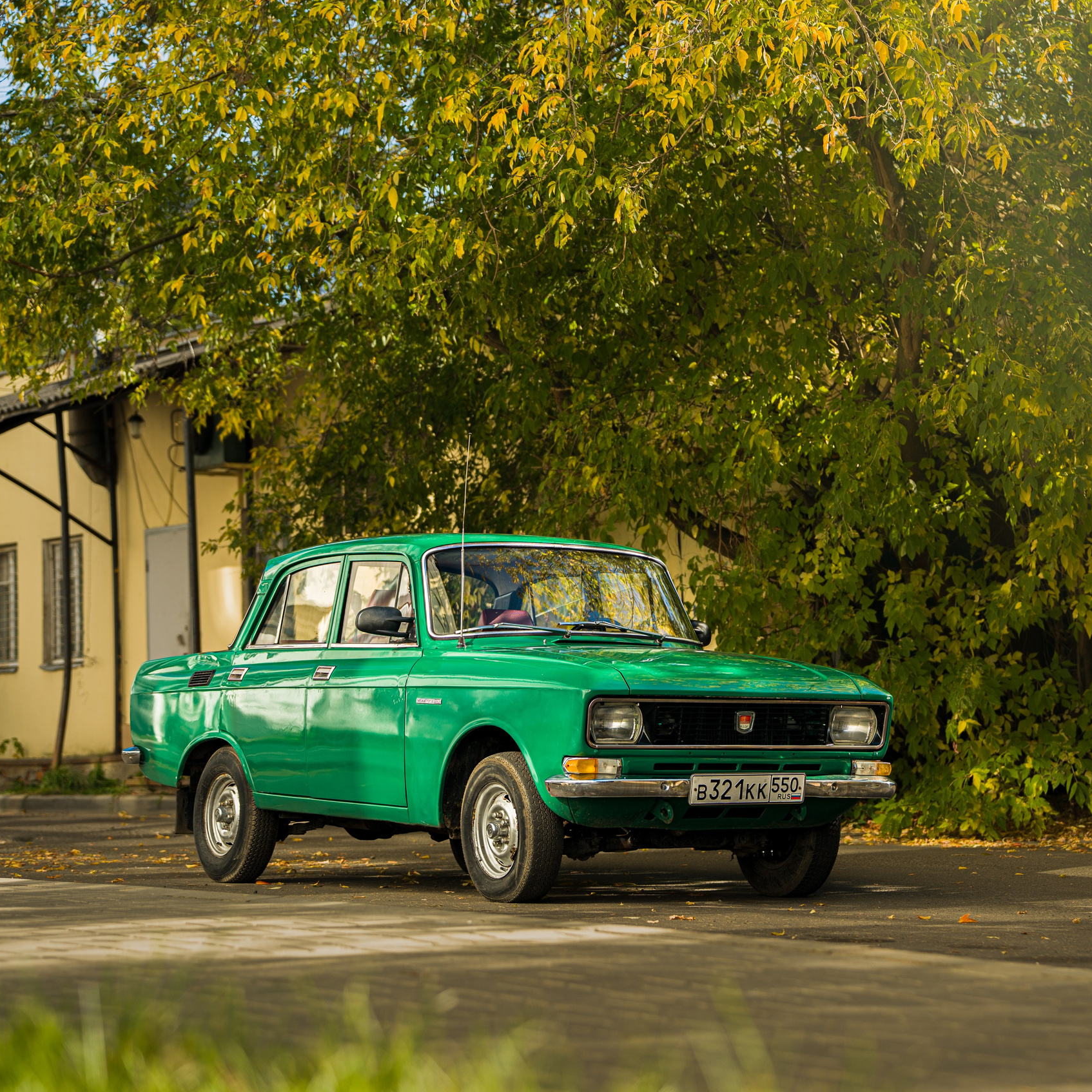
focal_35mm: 90
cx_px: 716
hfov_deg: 19.2
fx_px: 3212
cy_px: 544
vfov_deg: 19.3
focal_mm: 69
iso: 100
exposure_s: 1/100
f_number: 2.8
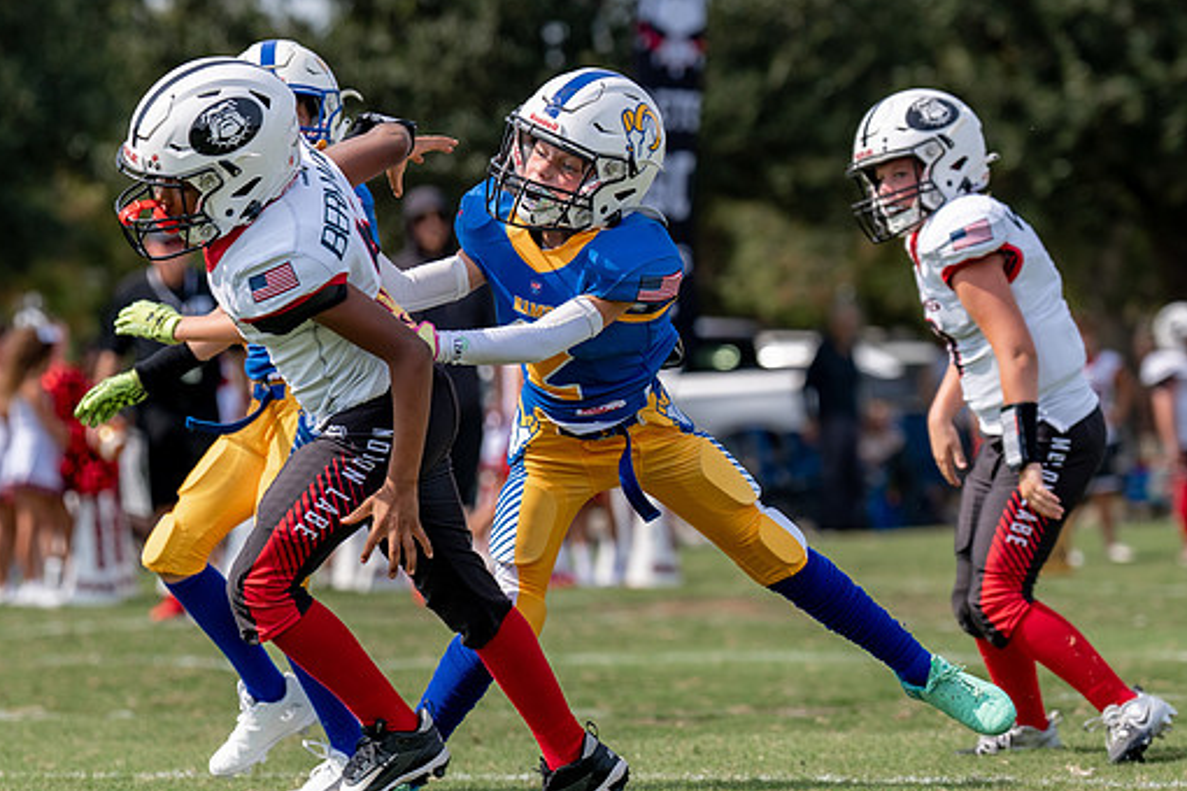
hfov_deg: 7.8
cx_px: 591
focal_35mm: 263
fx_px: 8671
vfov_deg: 5.2
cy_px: 327
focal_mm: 135
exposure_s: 1/2000
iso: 100
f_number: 3.2
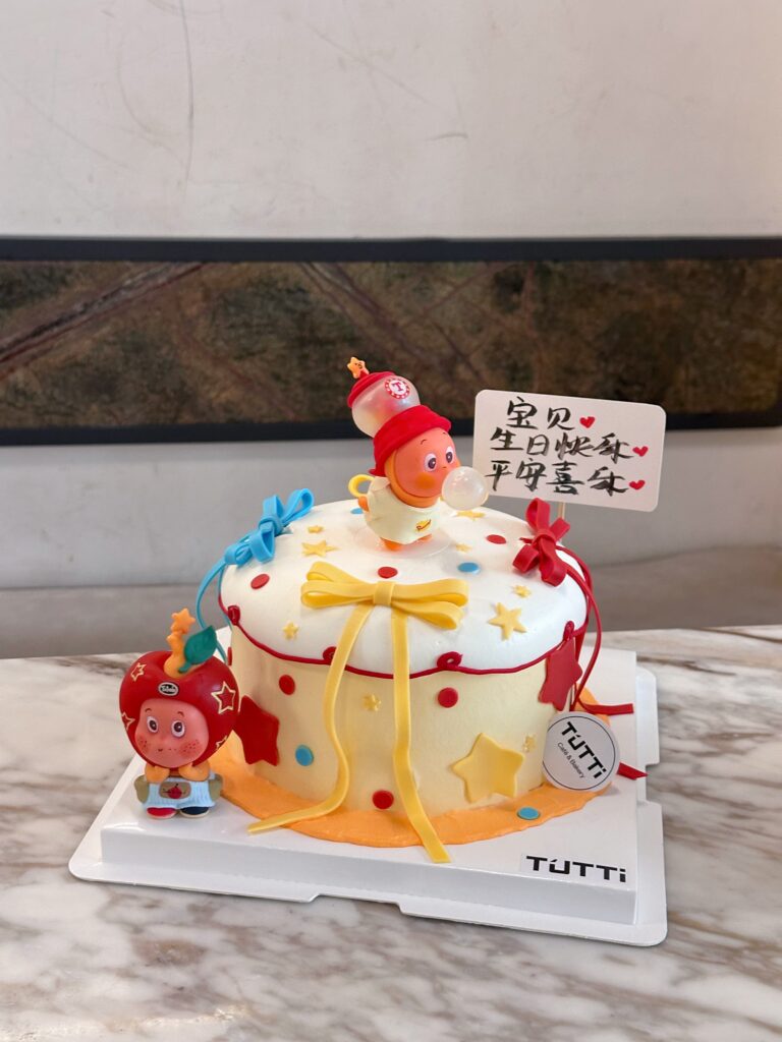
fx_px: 1446
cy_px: 521
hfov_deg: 30.3
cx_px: 391
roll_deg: -1.6
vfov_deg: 39.7
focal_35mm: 48
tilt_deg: -19.7
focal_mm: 6.86
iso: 200
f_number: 1.78
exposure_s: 1/50
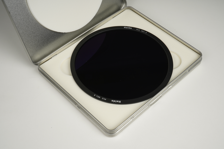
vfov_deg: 25.9
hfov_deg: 38.2
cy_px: 74
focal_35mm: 52
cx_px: 112
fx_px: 323
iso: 200
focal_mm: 52
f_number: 22
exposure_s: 1/160
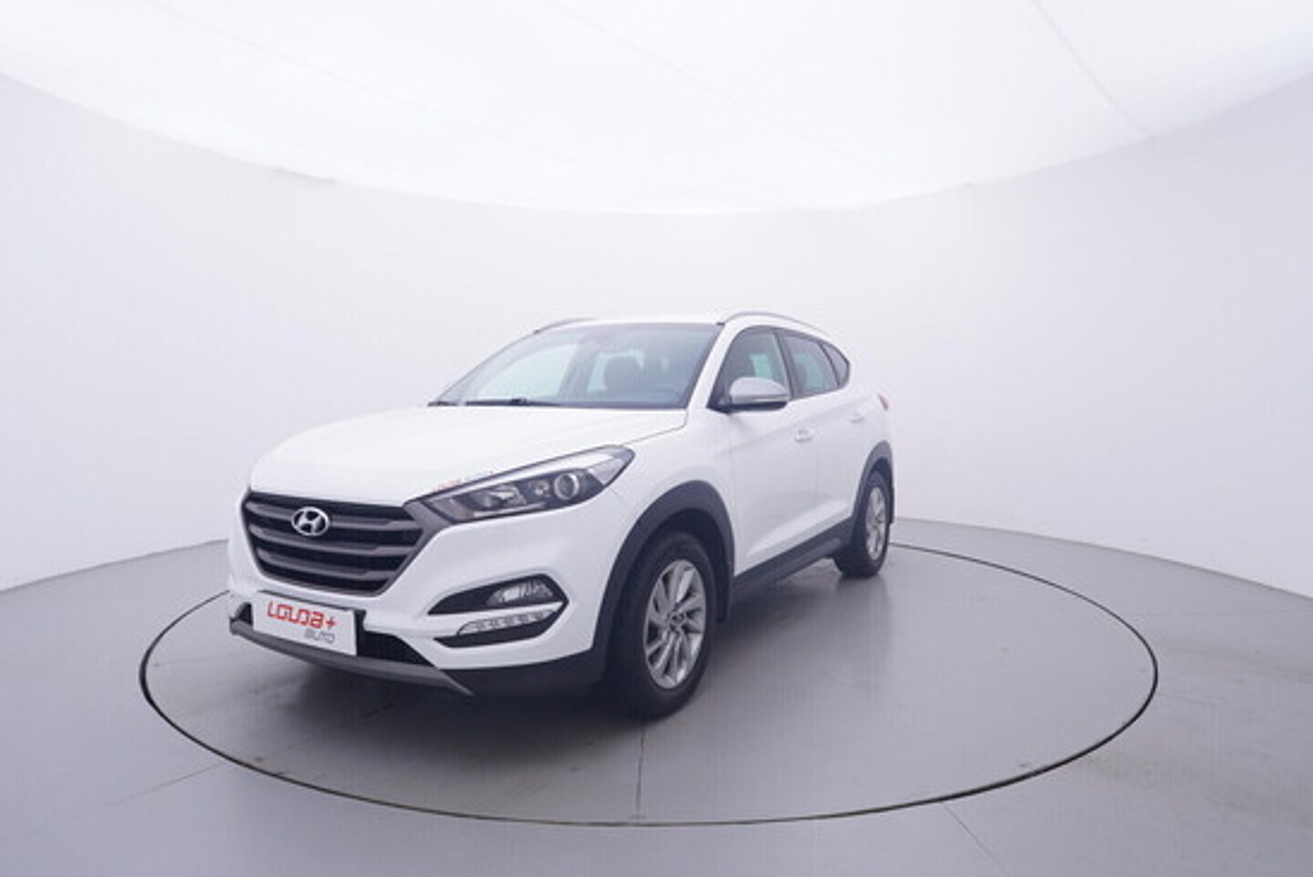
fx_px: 821
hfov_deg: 77.3
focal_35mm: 22
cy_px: 438
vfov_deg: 56.2
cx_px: 656
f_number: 5
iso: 200
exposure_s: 1/80
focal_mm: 15
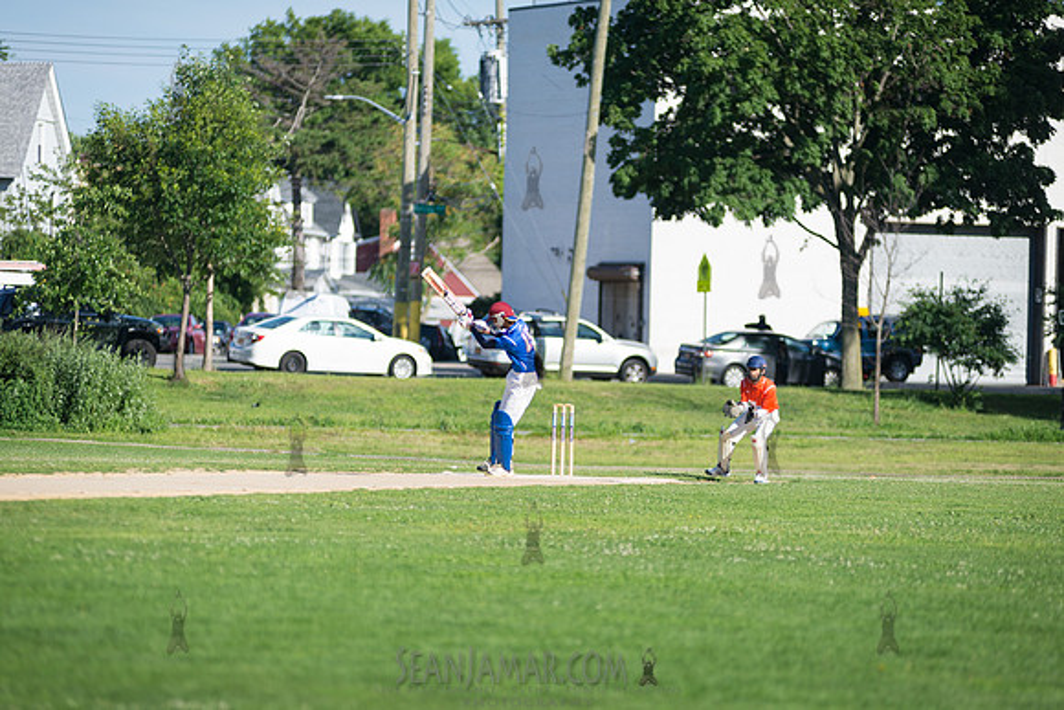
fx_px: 5912
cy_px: 355
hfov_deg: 10.3
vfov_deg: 6.9
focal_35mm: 200
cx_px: 532
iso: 200
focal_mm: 200
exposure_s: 1/2500
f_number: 2.8
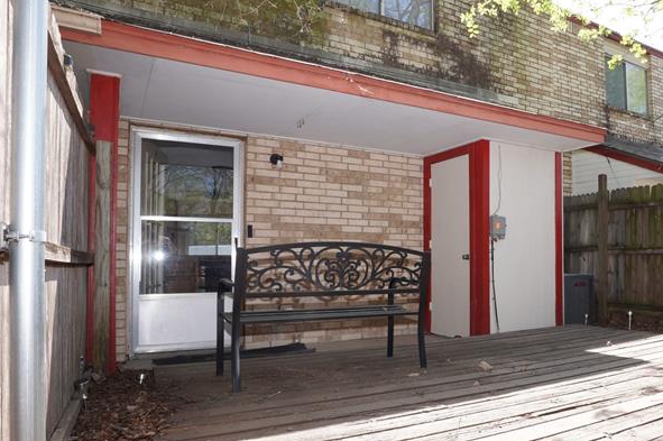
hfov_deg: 66.3
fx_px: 478
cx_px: 473
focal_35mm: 26
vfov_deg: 49.4
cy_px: 238
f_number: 8
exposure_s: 1/125
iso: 200
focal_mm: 10
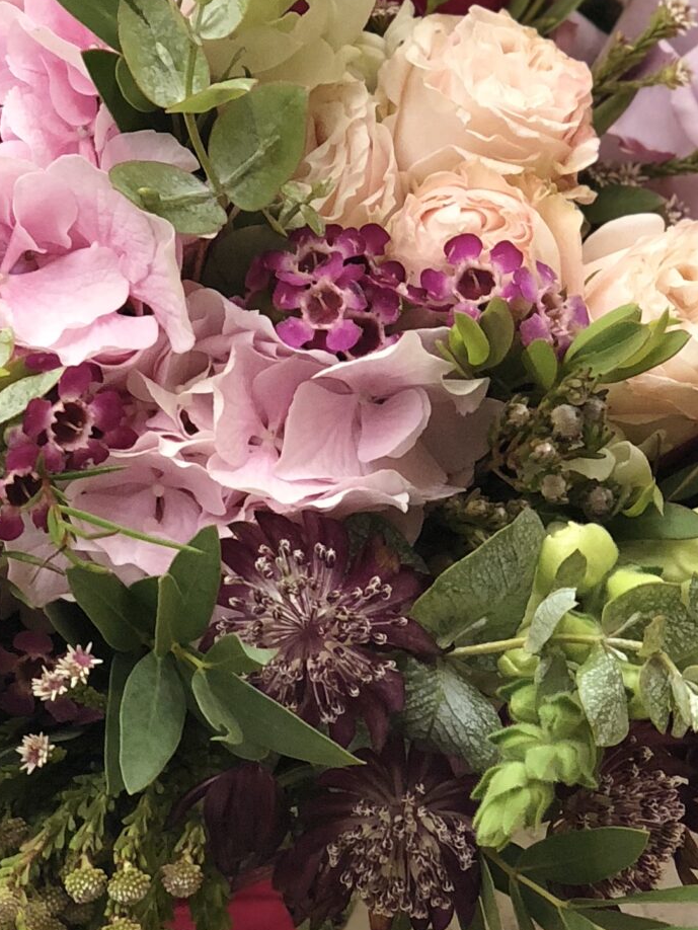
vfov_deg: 13.6
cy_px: 637
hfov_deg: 10.2
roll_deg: +0.4
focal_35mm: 145
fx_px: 3897
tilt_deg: -23.7
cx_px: 180
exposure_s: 1/33
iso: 100
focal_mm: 6
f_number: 2.4
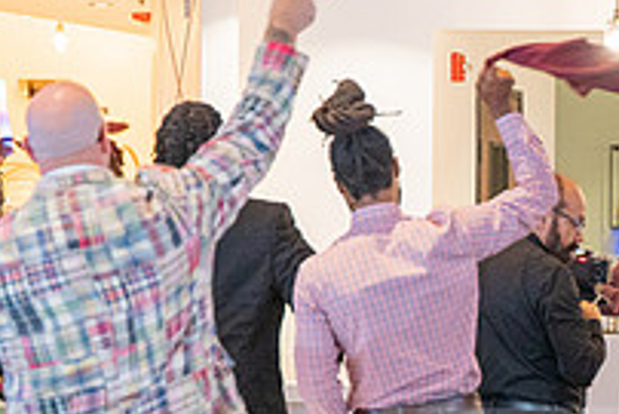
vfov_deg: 6.8
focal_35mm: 201
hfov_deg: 10.1
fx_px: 3458
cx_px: 650
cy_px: 480
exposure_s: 1/125
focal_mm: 70
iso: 1600
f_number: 2.8
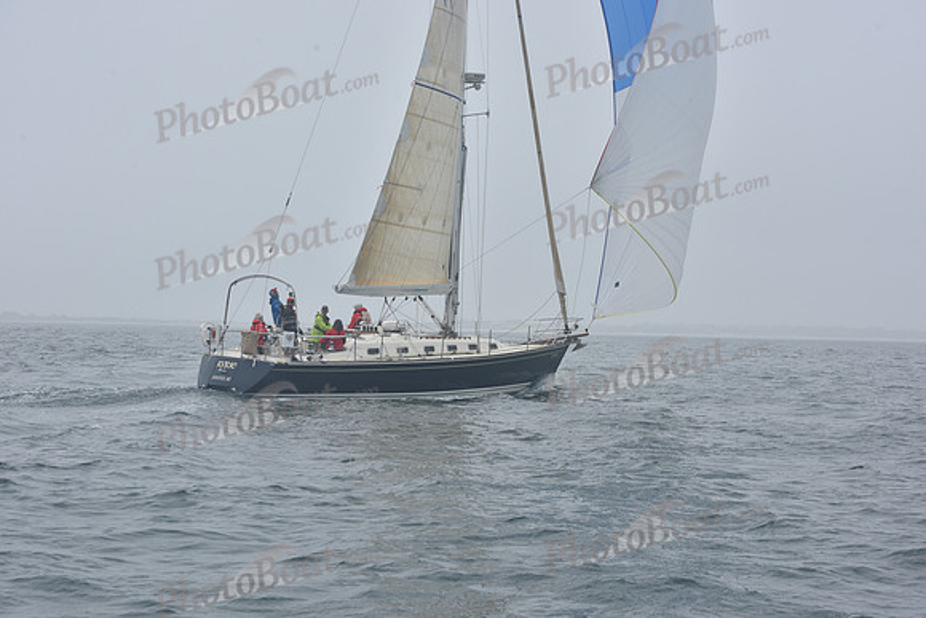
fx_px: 1801
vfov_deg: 19.5
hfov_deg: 28.8
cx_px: 463
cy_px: 309
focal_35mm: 70
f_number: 11
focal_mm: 70
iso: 250
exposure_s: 1/800
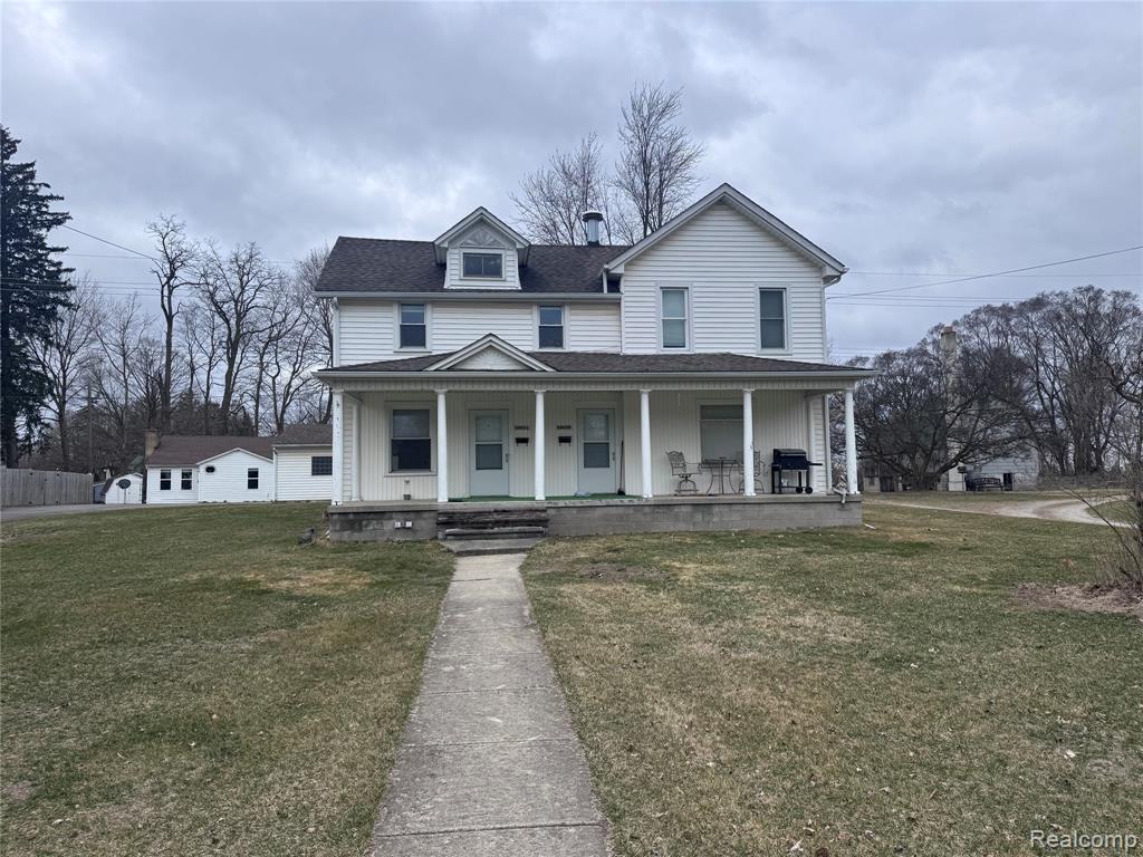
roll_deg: +1.1
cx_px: 572
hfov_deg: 71.6
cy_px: 428
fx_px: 792
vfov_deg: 56.8
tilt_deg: +4.0
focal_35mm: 24
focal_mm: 6.76
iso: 80
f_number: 1.78
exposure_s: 1/3096
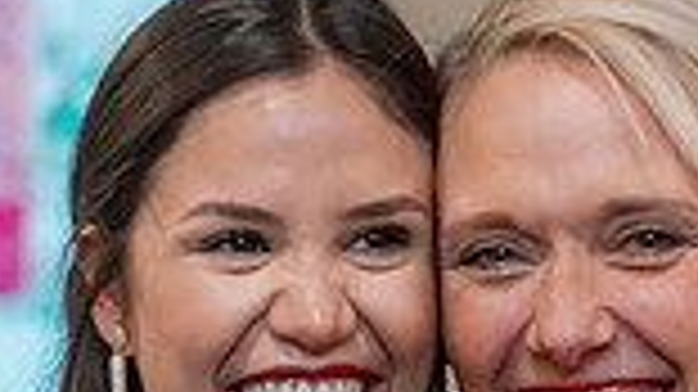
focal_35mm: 418
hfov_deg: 5.2
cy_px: 507
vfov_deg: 2.9
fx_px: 7732
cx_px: 462
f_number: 3.5
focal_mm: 85
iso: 1600
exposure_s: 1/200
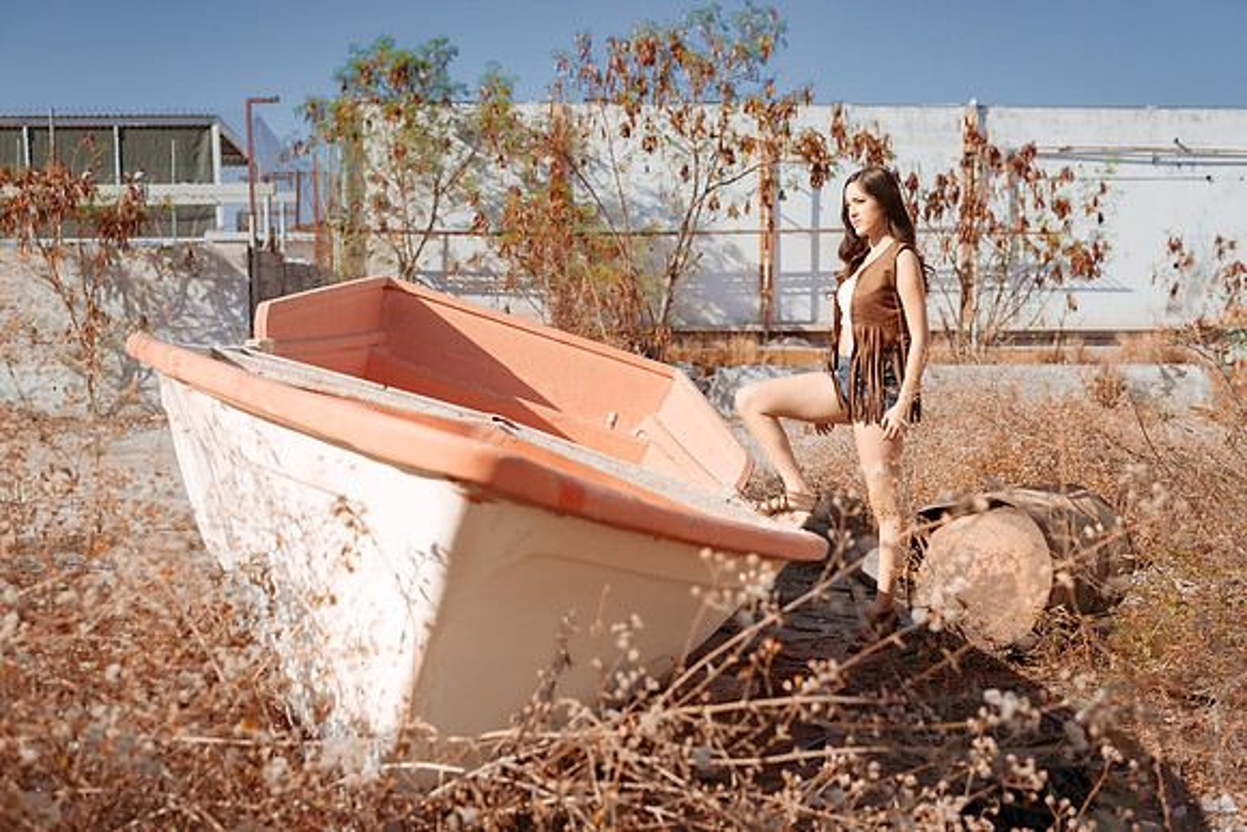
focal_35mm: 50
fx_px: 1732
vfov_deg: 27.0
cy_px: 416
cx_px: 624
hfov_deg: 39.6
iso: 400
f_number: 4
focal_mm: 50
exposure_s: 1/6400
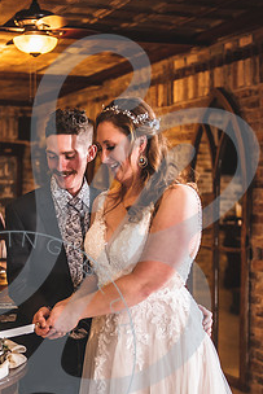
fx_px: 777
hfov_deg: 19.1
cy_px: 253
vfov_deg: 28.3
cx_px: 74
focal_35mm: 71
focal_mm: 48
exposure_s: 1/100
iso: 1000
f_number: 2.8
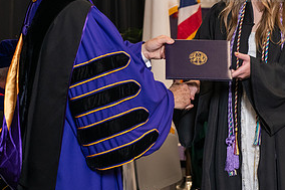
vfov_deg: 9.5
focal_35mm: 143
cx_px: 148
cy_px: 19
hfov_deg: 14.4
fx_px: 1131
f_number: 5
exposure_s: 1/125
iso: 1600
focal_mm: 70
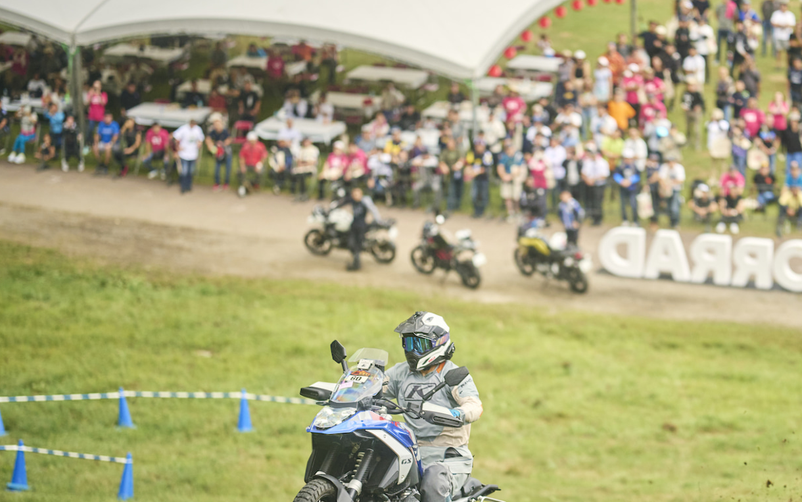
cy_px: 327
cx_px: 602
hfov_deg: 14.7
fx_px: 3104
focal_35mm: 142
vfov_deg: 9.2
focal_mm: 85
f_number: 1.4
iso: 400
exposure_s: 1/2500
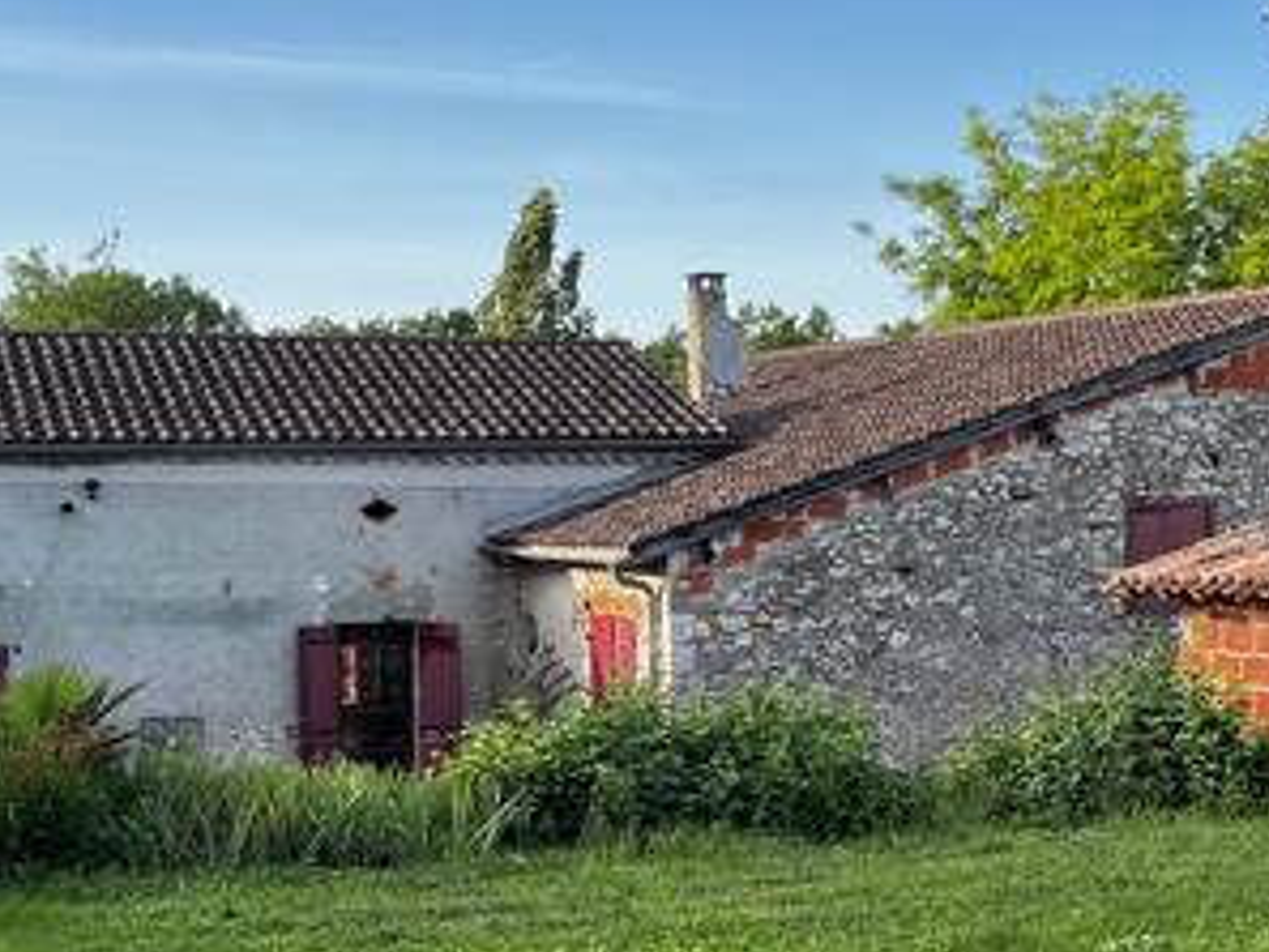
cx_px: 607
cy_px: 803
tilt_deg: -7.0
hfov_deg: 27.8
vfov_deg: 20.7
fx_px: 2567
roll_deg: +0.2
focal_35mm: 70
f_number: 1.6
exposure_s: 1/827
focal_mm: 5.1
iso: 50
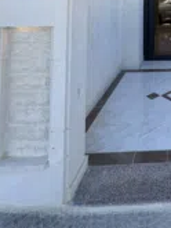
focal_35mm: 34
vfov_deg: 42.5
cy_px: -22
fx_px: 224
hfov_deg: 35.5
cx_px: 190
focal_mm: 2.22
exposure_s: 1/407
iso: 40
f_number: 2.2
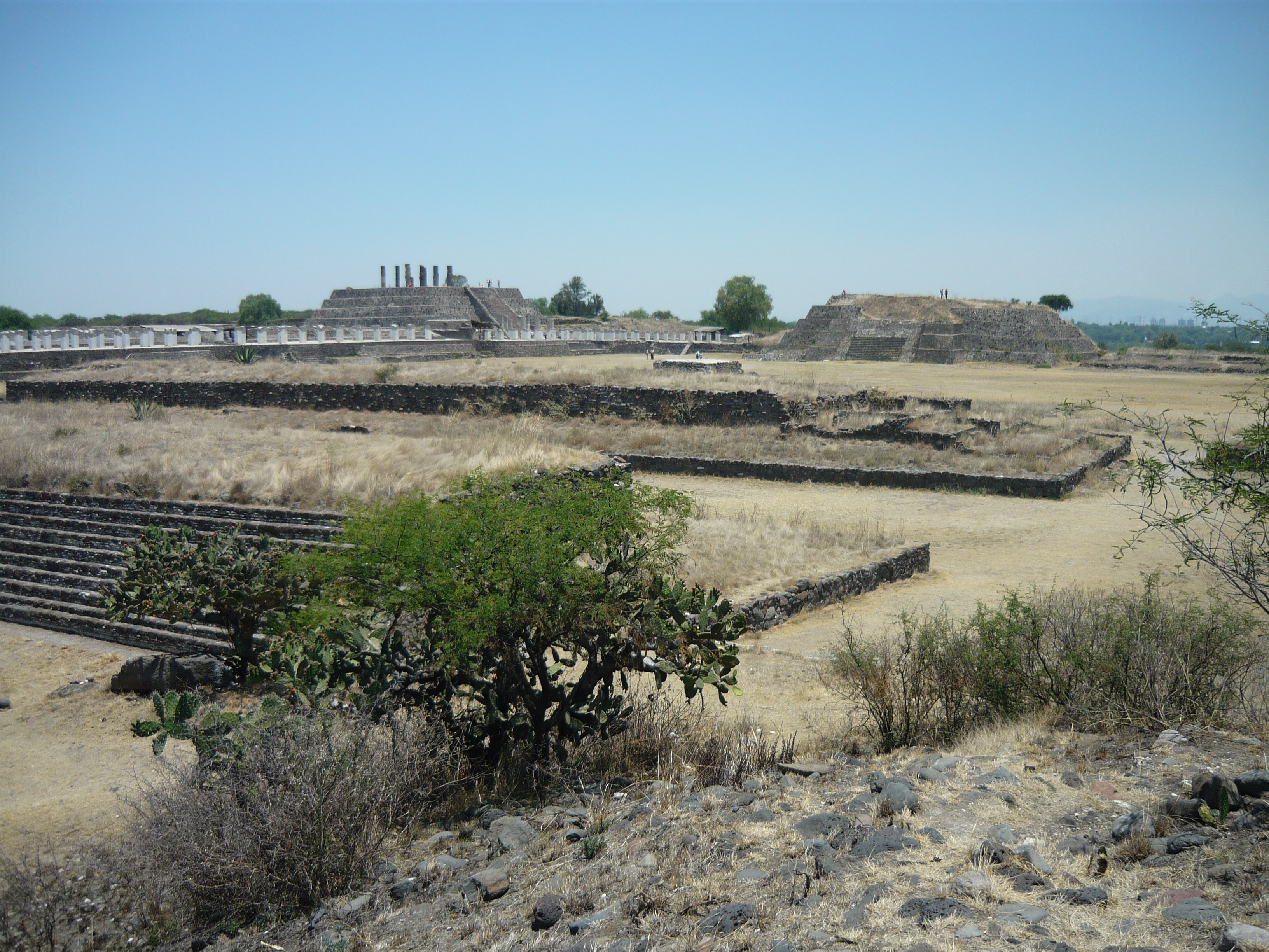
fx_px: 1210
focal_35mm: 33
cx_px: 634
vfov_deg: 42.9
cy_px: 476
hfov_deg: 55.4
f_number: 8
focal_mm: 5.5
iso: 100
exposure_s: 1/250
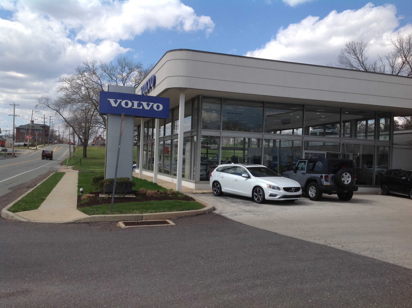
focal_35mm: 35
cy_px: 154
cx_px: 206
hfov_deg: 52.7
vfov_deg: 40.6
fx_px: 416
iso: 50
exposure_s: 1/1681
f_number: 2.4
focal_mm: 4.28
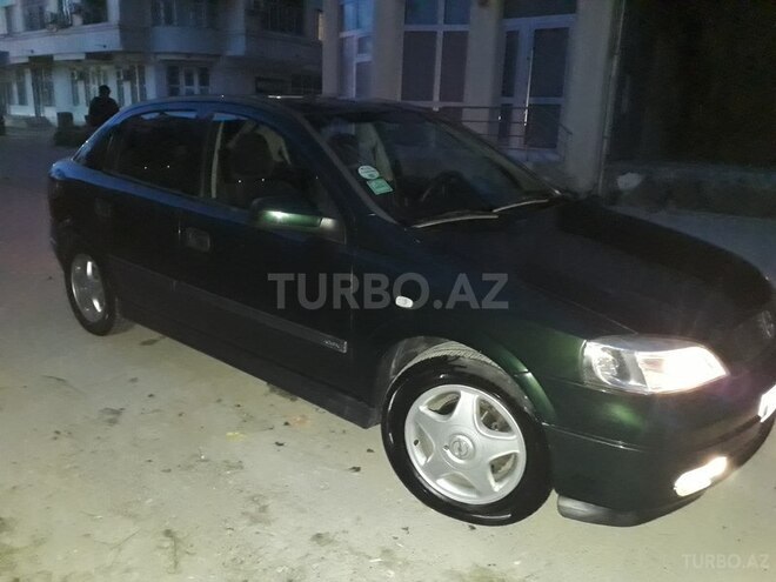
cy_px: 291
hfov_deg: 65.3
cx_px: 388
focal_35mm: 27
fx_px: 605
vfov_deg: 51.4
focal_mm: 3.6
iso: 800
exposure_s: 1/17
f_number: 1.9
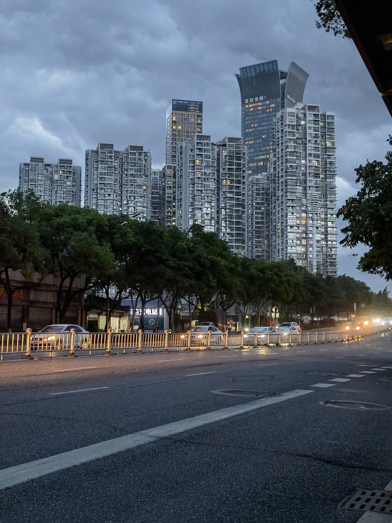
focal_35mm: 46
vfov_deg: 41.2
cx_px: 196
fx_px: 695
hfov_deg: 31.5
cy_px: 262
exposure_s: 1/33.3
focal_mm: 6.67
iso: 400
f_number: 1.9
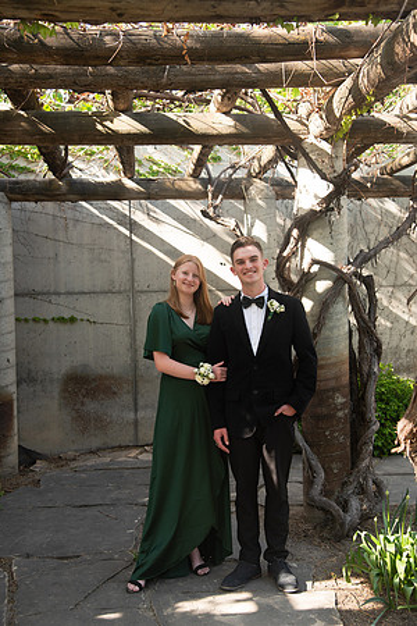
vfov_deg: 42.7
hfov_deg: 29.2
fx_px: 799
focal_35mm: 46
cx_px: 208
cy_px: 313
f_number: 5
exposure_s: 1/200
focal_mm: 46
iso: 400
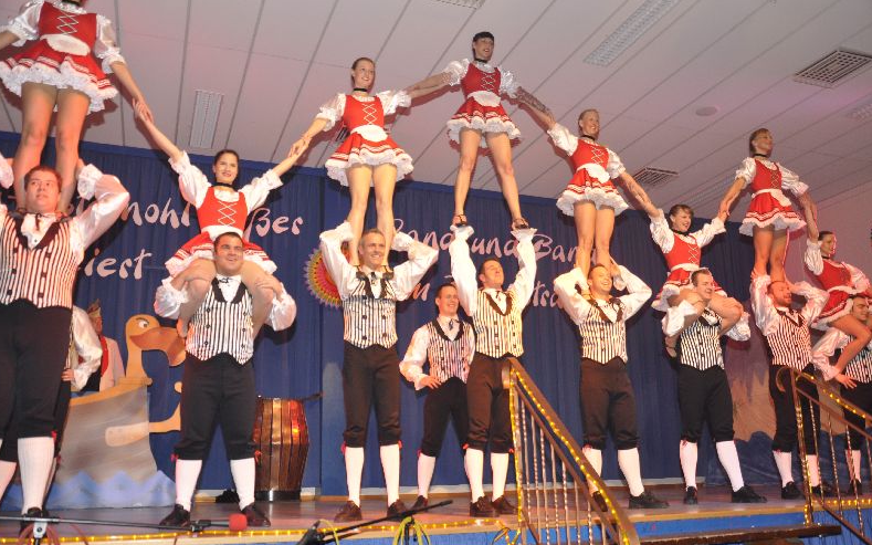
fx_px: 773
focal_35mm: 33
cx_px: 432
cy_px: 291
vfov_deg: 38.8
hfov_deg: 58.9
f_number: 5
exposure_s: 1/60
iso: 400
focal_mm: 21
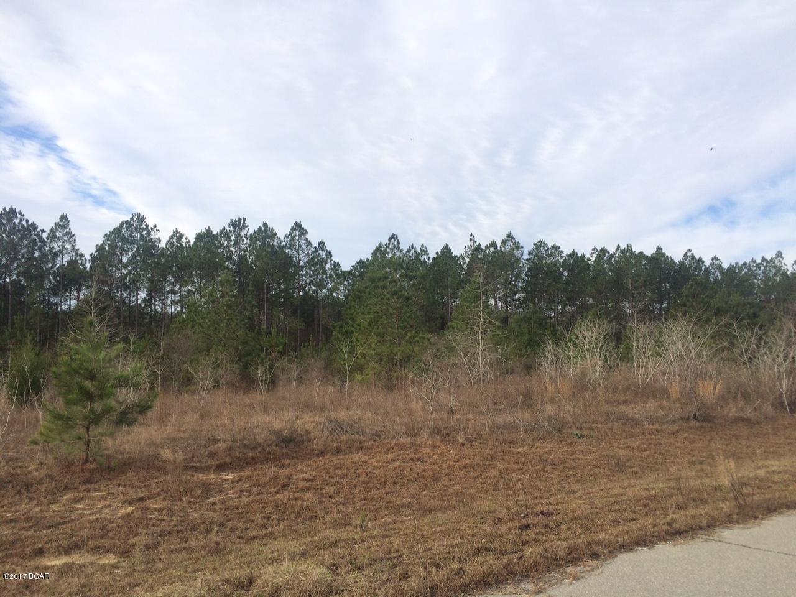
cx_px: 398
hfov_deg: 61.7
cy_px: 298
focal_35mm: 29
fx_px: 667
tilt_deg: +3.9
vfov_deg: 48.2
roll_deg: -0.3
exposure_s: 1/1466
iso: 32
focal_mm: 4.15
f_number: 2.2
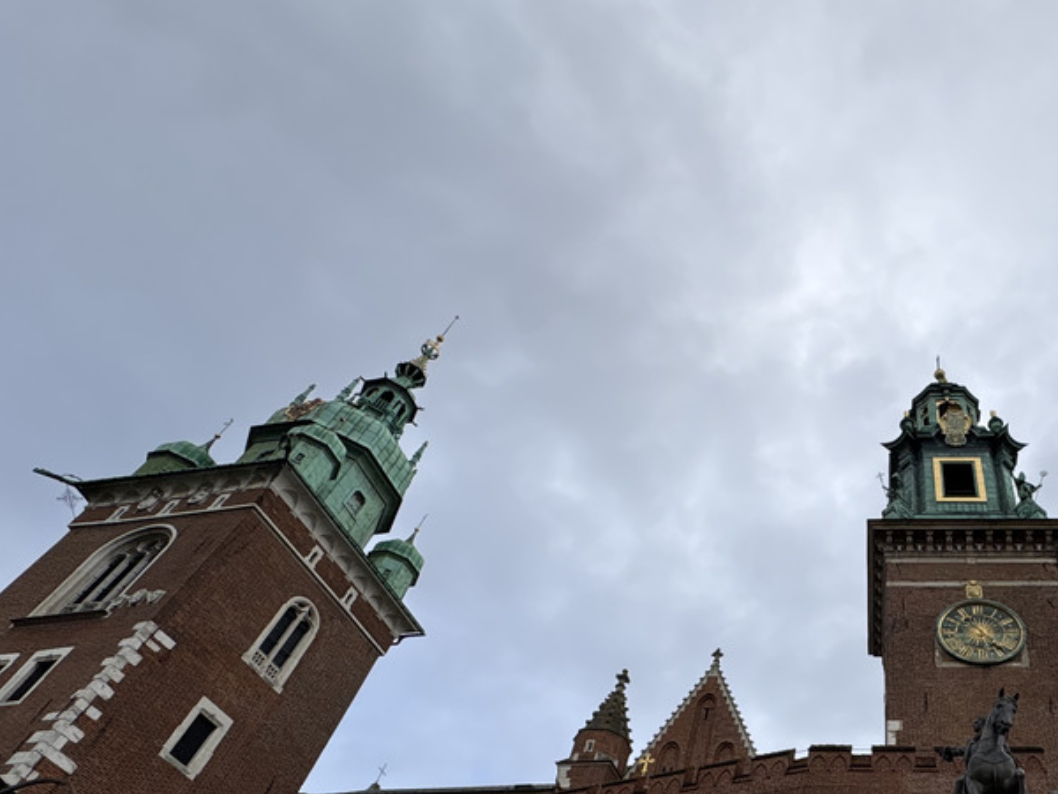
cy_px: 616
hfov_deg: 58.5
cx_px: 848
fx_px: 856
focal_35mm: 28
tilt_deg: +46.3
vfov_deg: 47.5
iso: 50
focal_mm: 2.22
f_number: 2.2
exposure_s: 1/1048
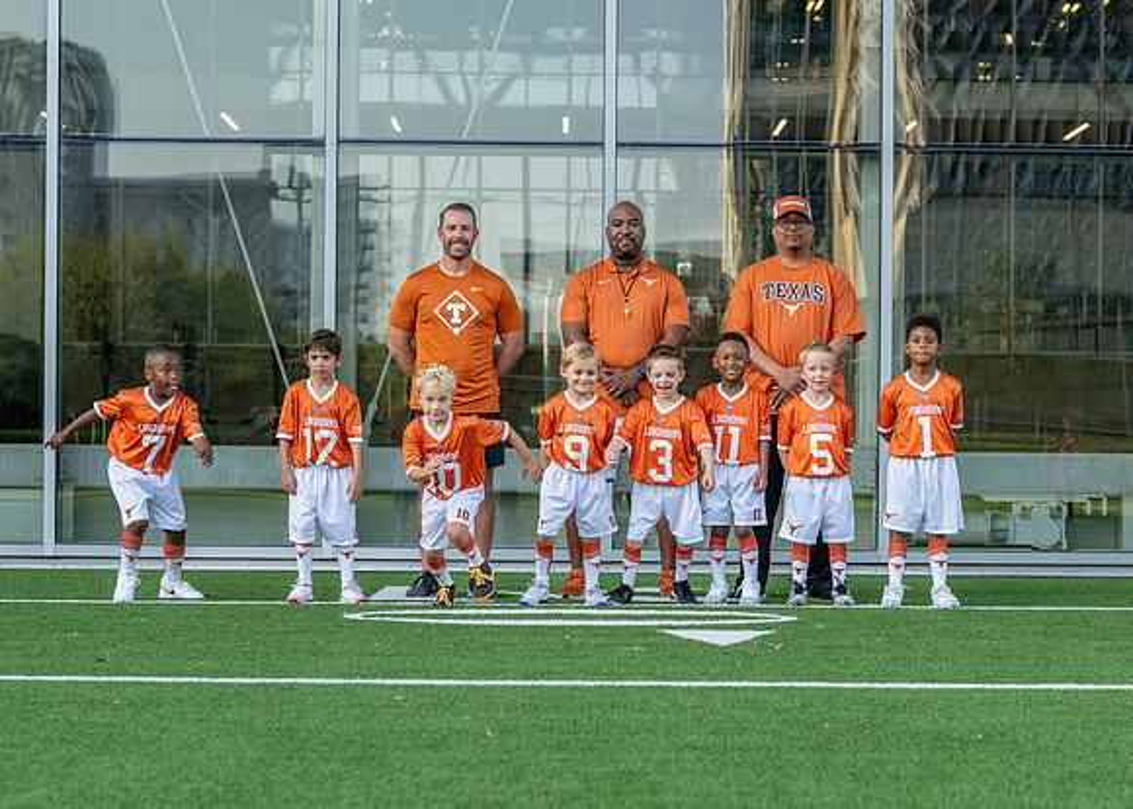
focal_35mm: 98
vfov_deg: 14.6
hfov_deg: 20.4
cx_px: 666
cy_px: 519
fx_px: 3149
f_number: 2.8
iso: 400
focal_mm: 50
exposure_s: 1/1000
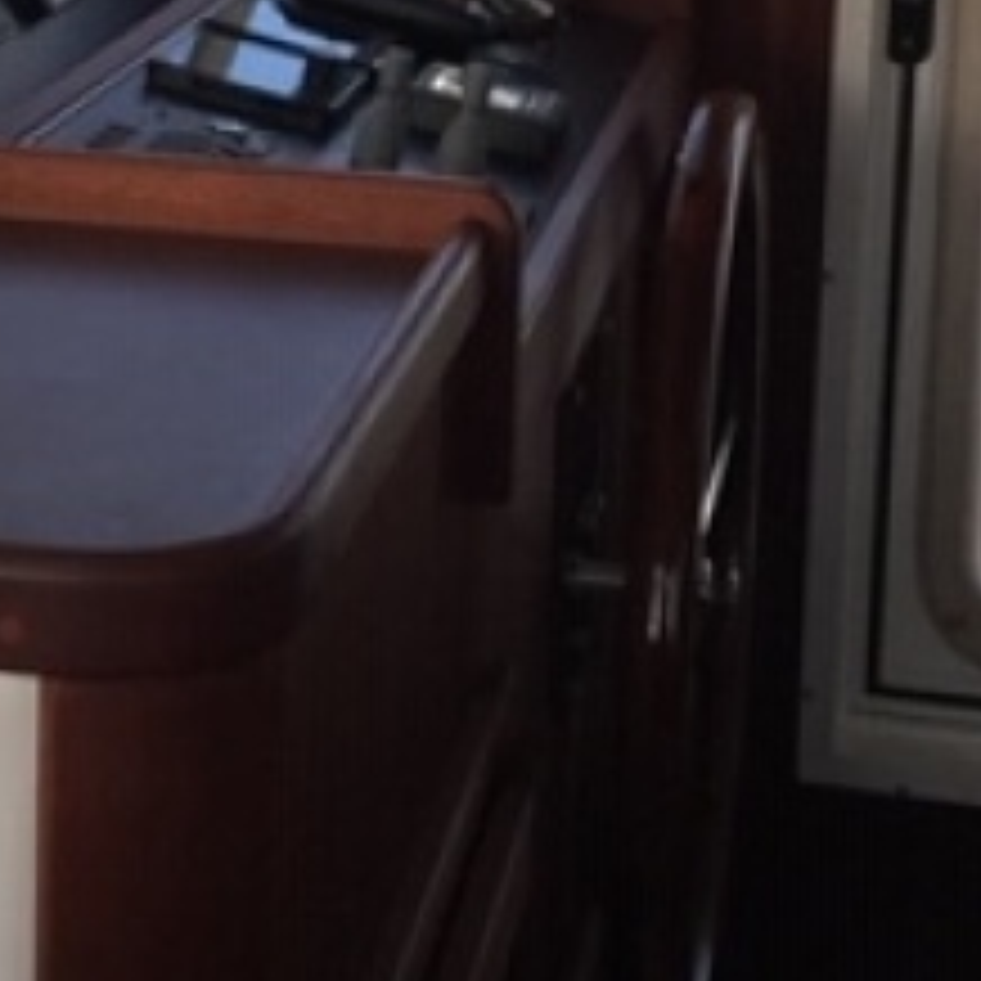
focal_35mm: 94
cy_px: -72
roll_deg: -1.5
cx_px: 126
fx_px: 3014
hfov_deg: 18.2
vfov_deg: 17.9
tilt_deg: -7.8
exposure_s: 1/30
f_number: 2.2
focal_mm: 4.15
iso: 125
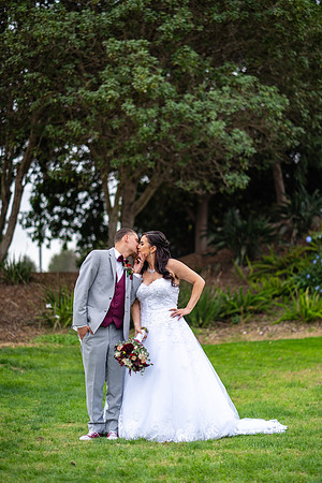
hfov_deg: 16.1
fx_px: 1140
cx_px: 161
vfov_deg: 23.9
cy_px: 242
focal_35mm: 85
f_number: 1.8
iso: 200
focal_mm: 85
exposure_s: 1/3200
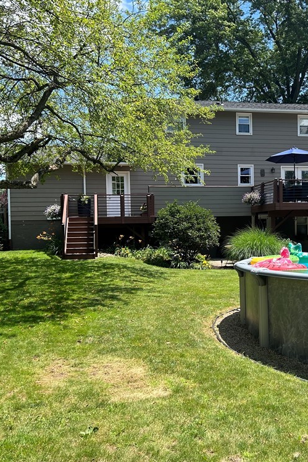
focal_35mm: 37
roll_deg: +1.2
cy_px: 235
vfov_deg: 51.9
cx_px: 219
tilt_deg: -1.4
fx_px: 475
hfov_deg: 35.4
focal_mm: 5.7
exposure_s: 1/1575
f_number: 1.5
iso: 50
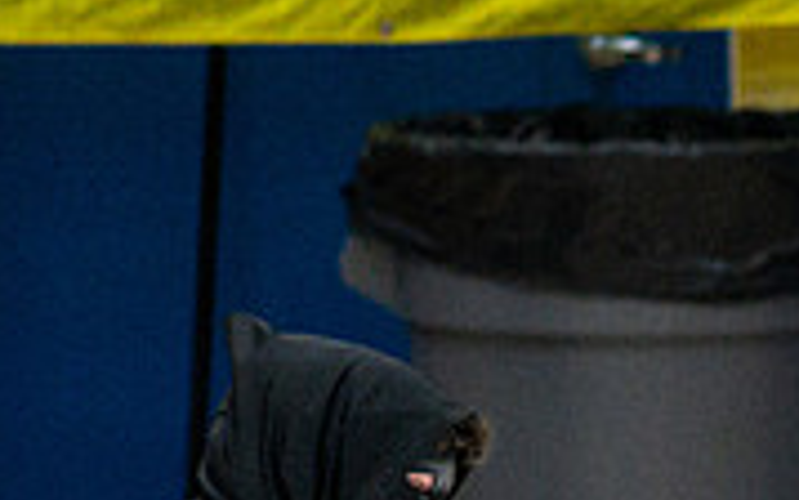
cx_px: 1675
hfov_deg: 1.8
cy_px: 1237
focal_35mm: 1159
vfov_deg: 1.1
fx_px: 25246
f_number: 4
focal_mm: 200
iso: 4500
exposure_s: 1/500
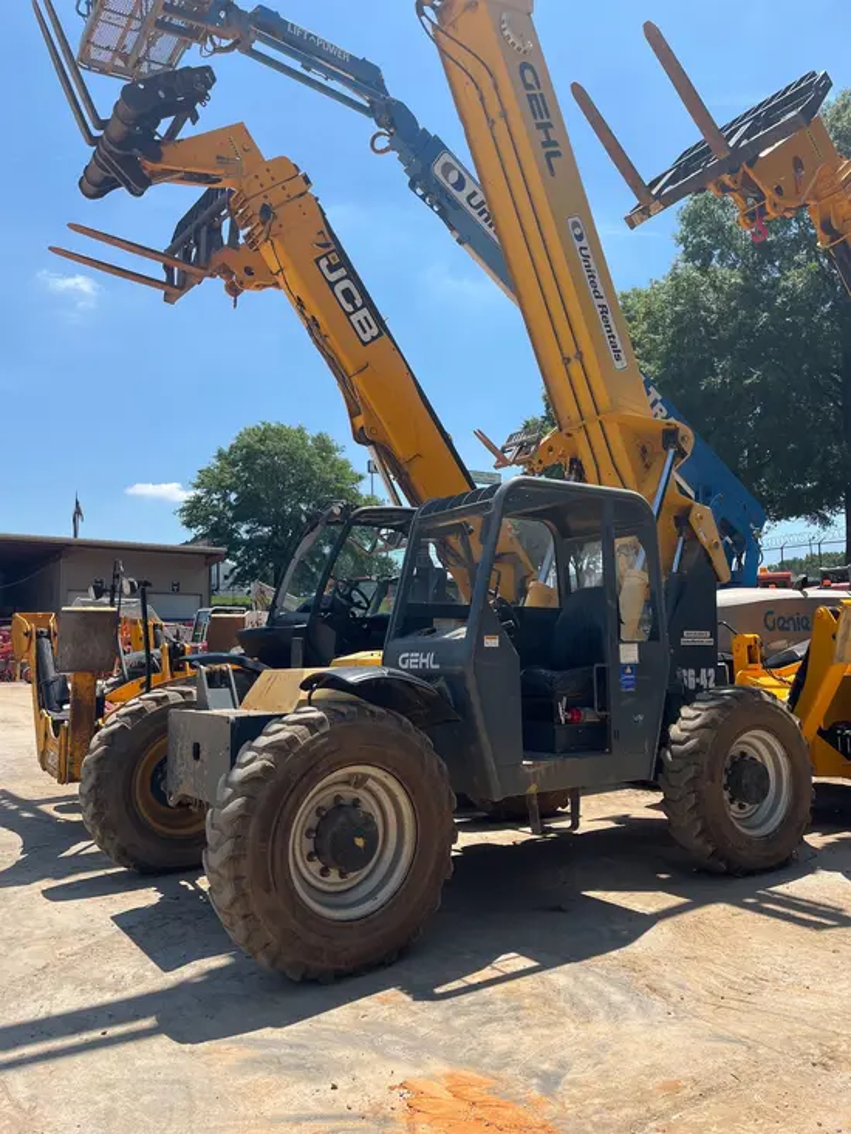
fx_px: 852
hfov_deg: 53.1
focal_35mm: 26
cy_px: 567
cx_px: 426
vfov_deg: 67.3
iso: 50
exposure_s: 1/3049
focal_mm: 5.1
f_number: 1.6
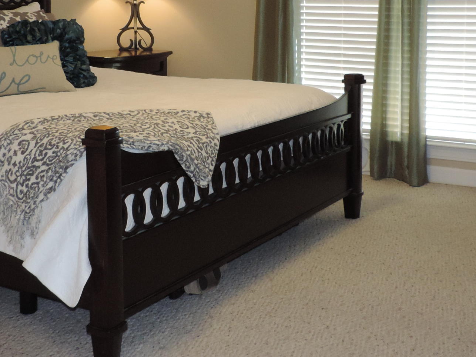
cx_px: 205
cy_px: 69
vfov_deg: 25.6
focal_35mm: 56
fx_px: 770
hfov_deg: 34.3
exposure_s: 1/40
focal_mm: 4.3
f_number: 3
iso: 320
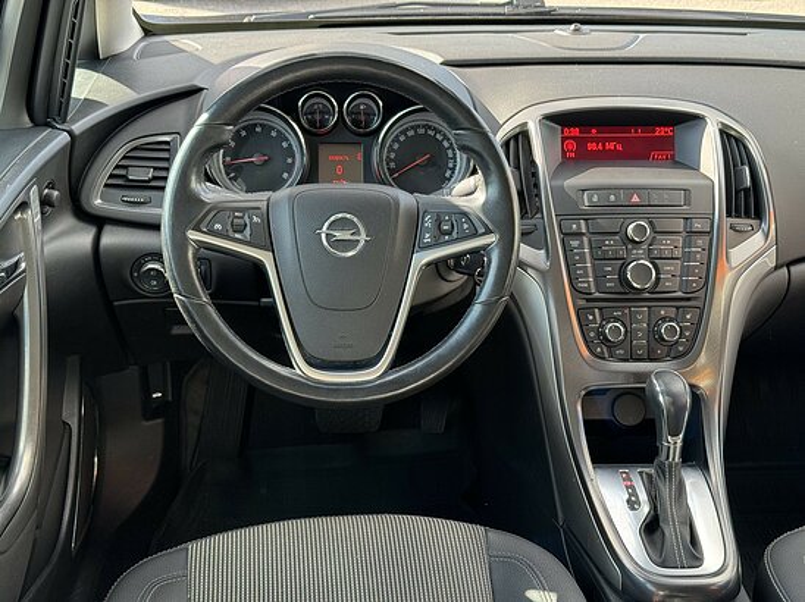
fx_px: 1115
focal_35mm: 48
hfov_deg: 39.7
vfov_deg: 30.2
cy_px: 301
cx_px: 402
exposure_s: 1/95
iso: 100
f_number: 1.78
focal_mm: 6.76
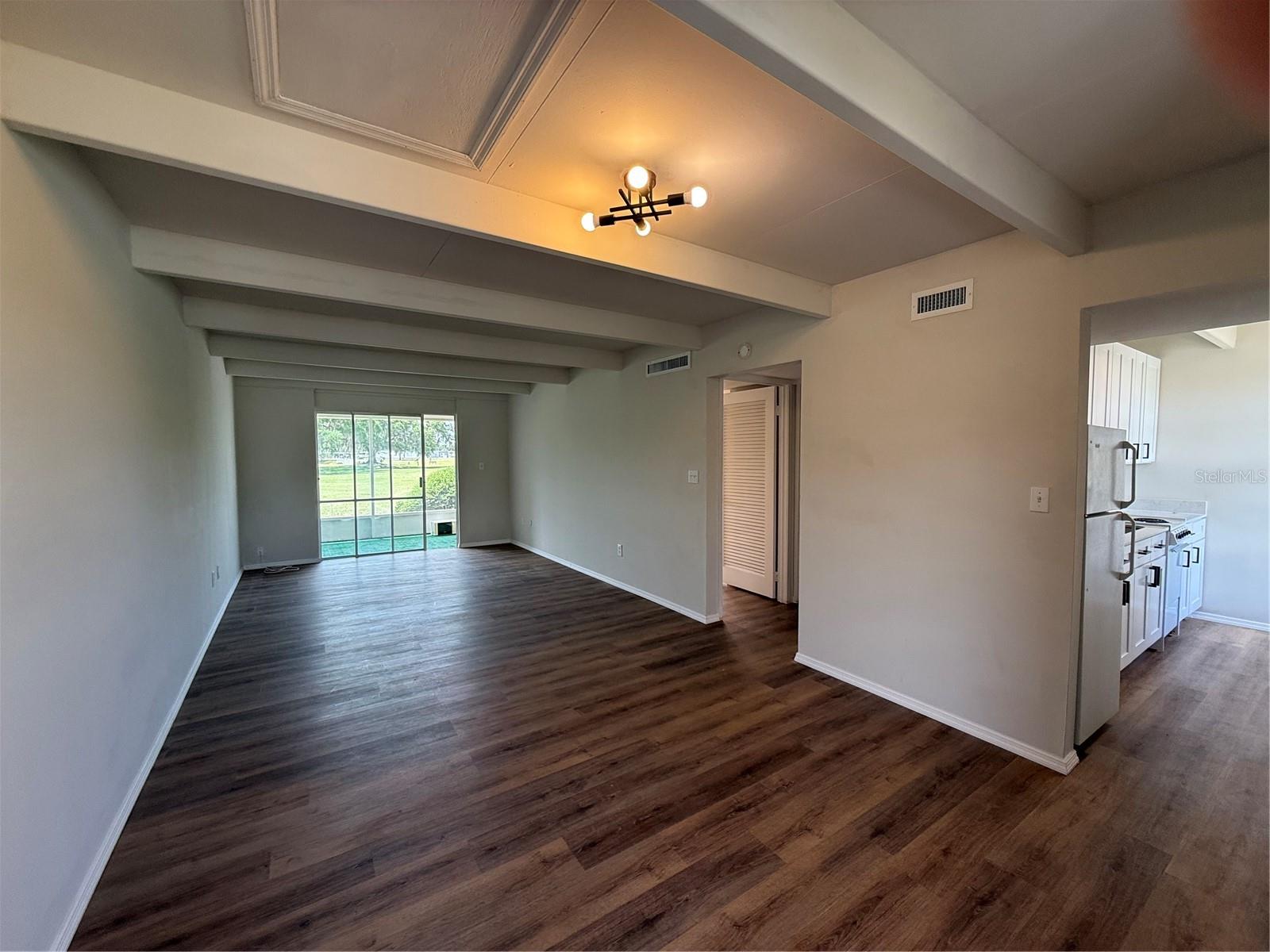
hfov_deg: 102.1
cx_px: 635
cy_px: 476
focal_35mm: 14
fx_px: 514
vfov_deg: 85.7
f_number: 2.2
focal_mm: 2.22
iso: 125
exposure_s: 1/120
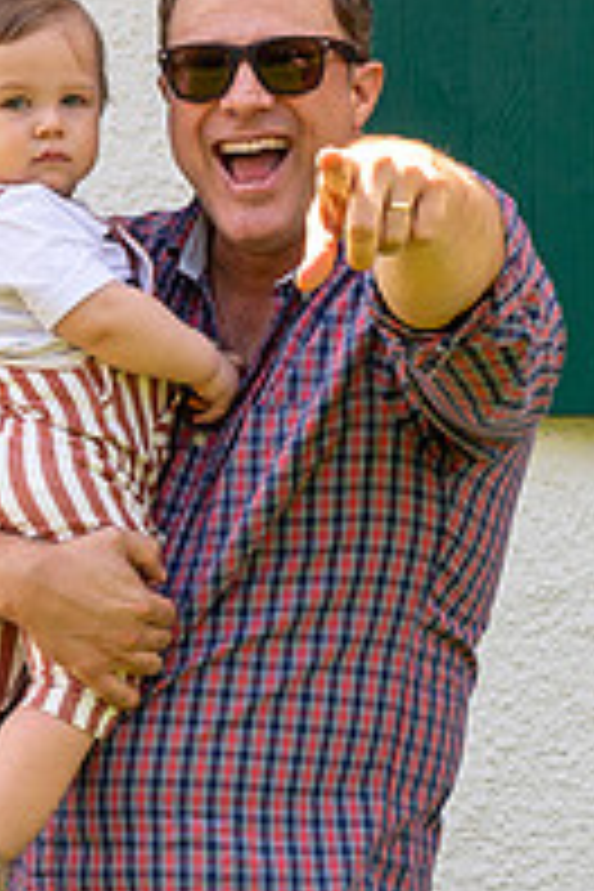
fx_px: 4851
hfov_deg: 7.0
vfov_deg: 10.5
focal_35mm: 196
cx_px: 130
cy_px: 647
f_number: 9
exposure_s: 1/320
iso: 250
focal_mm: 44
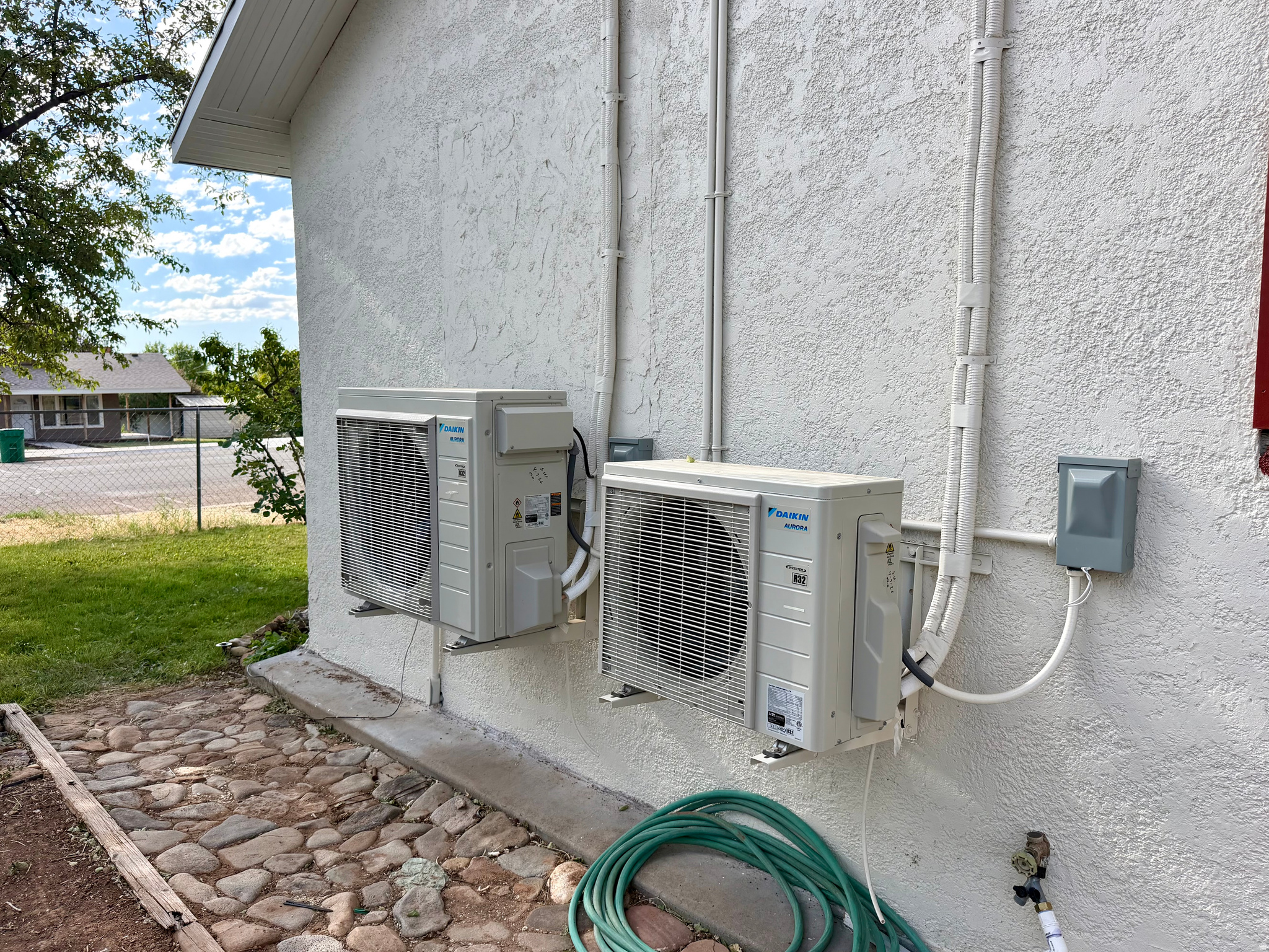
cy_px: 476
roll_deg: +0.0
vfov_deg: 56.8
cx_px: 634
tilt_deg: -6.1
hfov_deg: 71.6
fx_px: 880
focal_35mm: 24
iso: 100
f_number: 1.78
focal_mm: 6.76
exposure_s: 1/2232
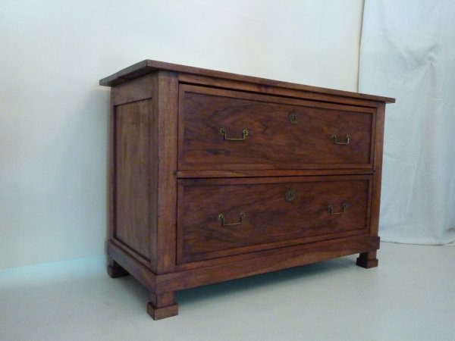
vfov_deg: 48.2
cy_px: 170
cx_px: 228
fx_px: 381
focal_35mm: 29
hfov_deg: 61.7
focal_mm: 4.7
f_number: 3.4
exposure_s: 1/20
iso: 800
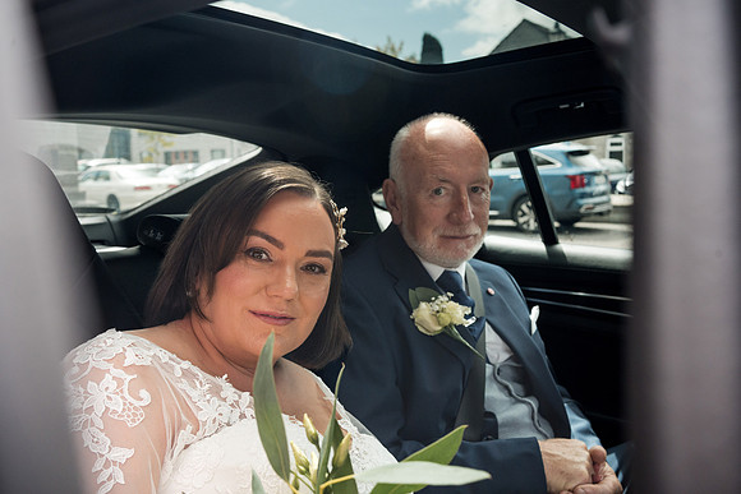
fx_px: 721
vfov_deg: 37.9
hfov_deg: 54.4
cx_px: 370
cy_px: 247
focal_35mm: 35
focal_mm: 35
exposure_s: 1/250
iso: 1250
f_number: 7.1
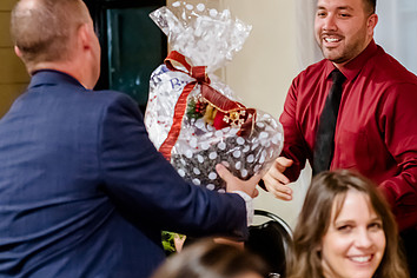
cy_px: 94
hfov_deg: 14.9
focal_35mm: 138
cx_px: 230
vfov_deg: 9.9
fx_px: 1598
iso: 5000
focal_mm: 70
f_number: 2.8
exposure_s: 1/80
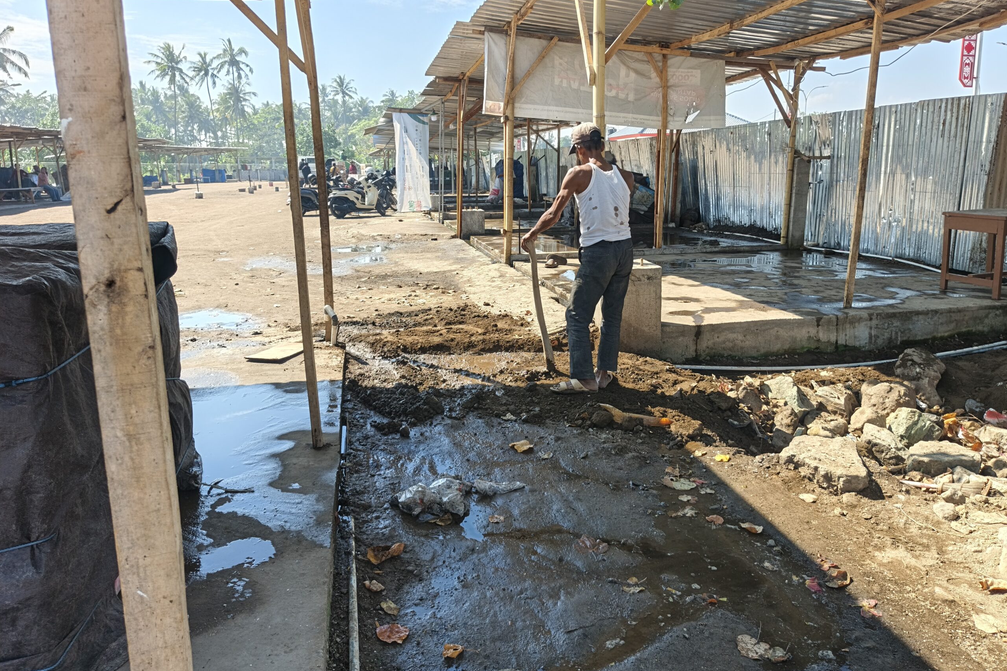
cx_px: 504
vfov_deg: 53.1
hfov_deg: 73.7
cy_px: 307
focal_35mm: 24
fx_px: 671
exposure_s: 1/309
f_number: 1.8
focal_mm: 5.56
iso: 50
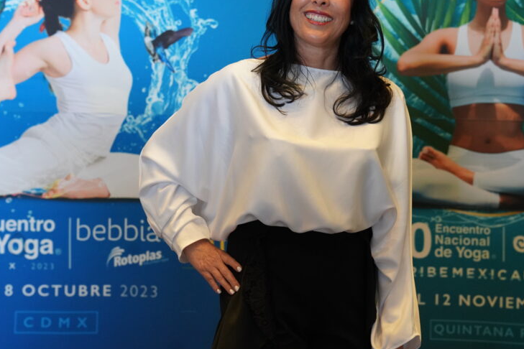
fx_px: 859
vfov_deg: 22.9
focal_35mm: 59
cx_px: 317
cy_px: 122
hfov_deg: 33.8
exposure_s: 1/160
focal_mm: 42
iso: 4000
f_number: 4
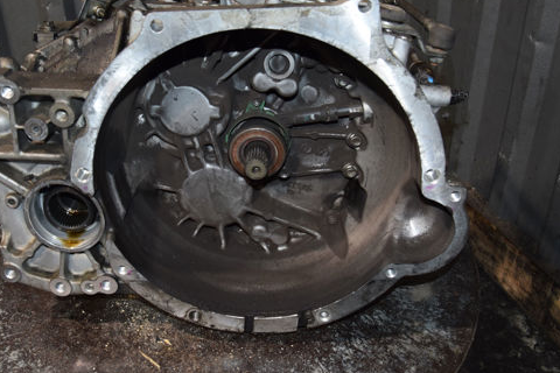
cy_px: 157
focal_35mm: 36
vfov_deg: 36.8
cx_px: 228
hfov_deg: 52.8
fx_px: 560
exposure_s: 1/60
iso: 800
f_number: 5
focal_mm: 18
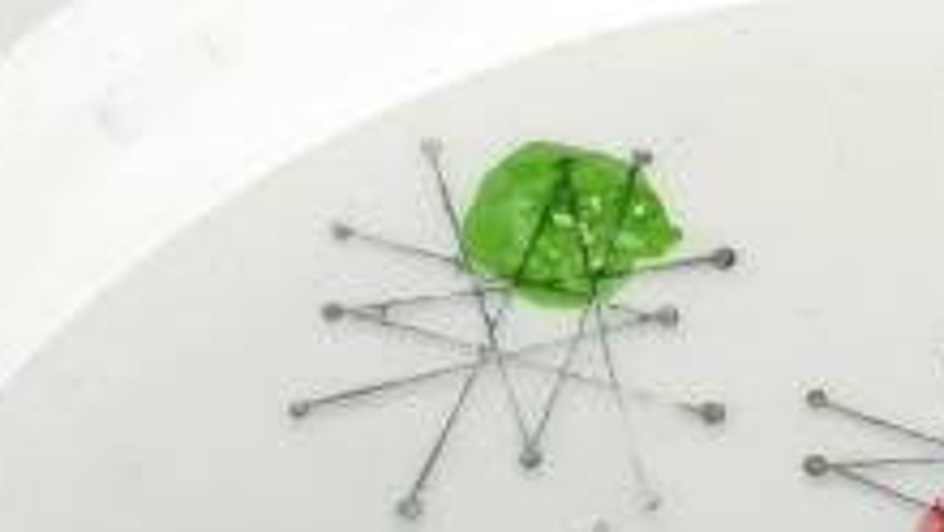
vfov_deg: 9.2
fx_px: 3306
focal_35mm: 132
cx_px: 862
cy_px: 275
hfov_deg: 16.0
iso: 64
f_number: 2.4
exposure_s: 1/120
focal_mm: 4.3
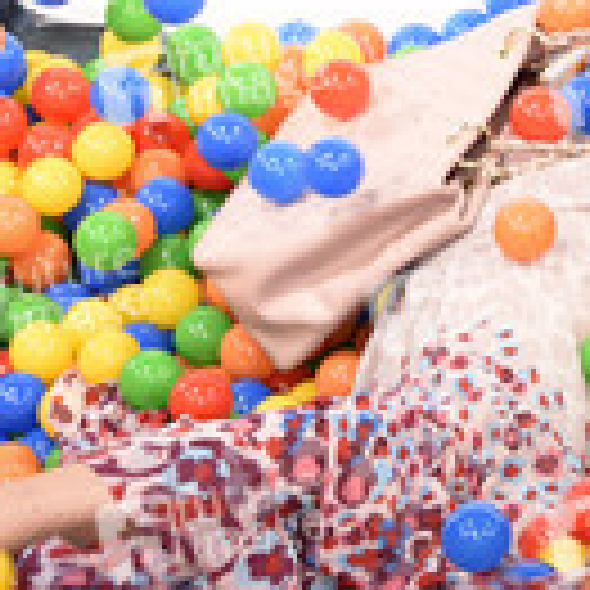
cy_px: -36
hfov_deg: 6.4
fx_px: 5206
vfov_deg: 6.5
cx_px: 993
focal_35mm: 270
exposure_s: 1/200
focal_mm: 92
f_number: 5.6
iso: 500
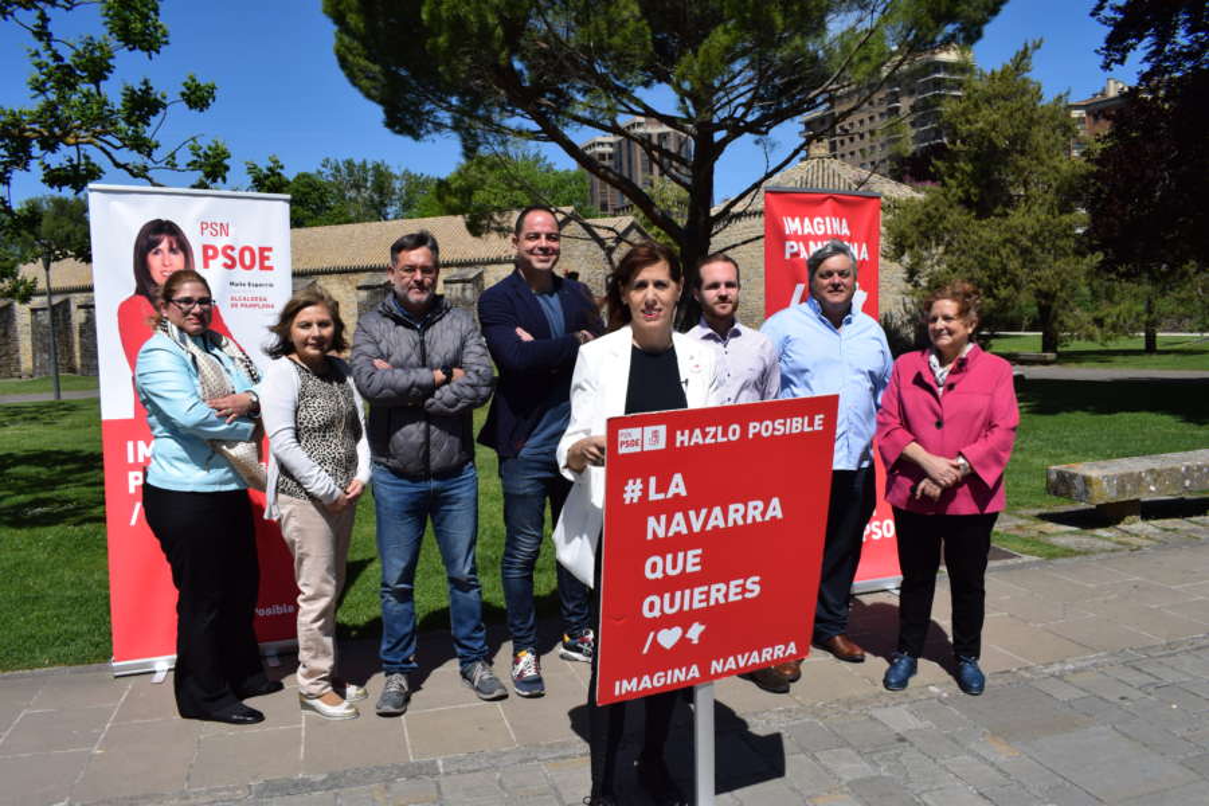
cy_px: 403
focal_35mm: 27
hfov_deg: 67.4
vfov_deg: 47.9
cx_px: 604
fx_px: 907
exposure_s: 1/500
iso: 200
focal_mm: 18
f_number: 11
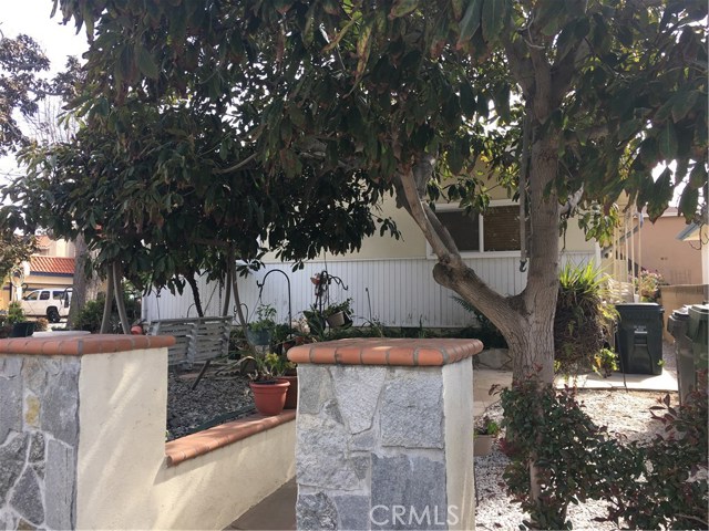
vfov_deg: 48.2
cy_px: 266
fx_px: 594
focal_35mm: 29
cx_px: 354
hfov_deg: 61.7
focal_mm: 4.15
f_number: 2.2
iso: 25
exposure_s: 1/320
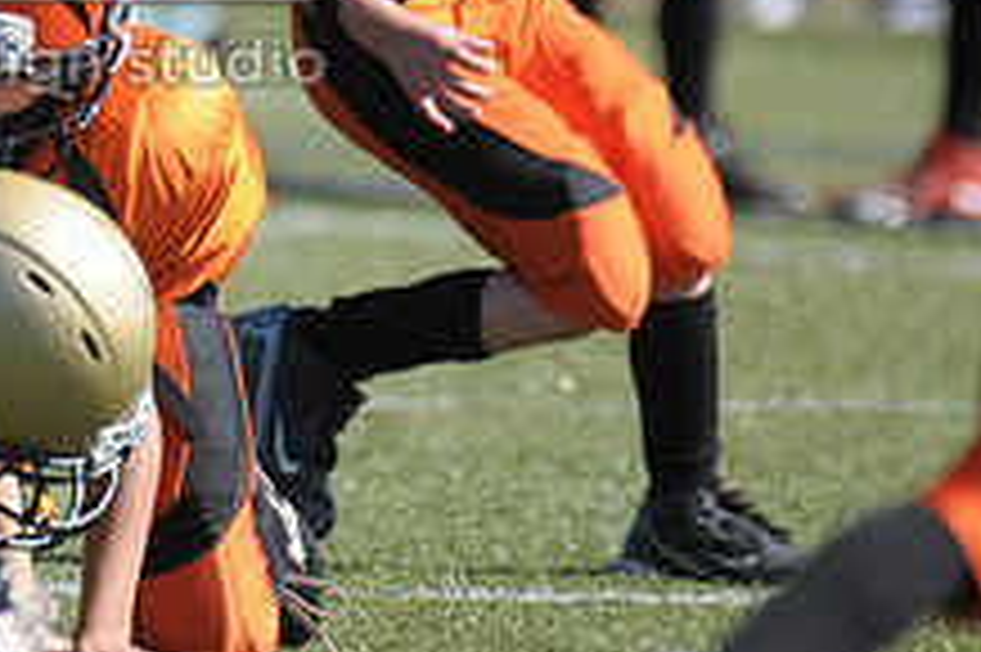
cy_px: -101
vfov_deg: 0.9
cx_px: -158
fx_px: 43375
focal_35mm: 1593
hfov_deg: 1.3
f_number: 4
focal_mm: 400
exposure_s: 1/3200
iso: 640
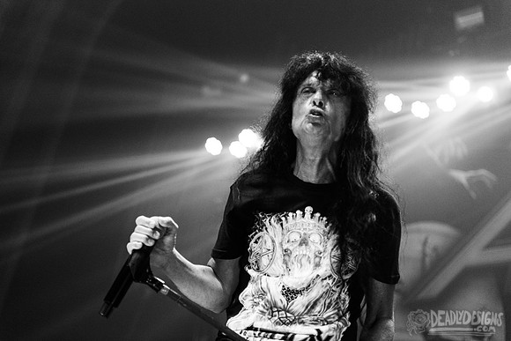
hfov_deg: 28.8
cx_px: 256
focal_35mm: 70
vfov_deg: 19.5
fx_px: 994
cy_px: 170
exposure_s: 1/640
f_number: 3.2
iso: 2500
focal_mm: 70
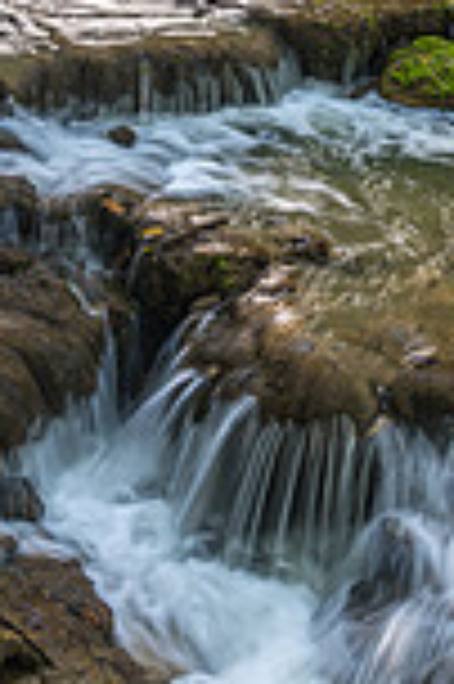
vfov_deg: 24.7
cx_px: 297
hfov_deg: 17.0
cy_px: 86
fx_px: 1517
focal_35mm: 80
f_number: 7.1
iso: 100
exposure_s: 1/8
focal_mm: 18
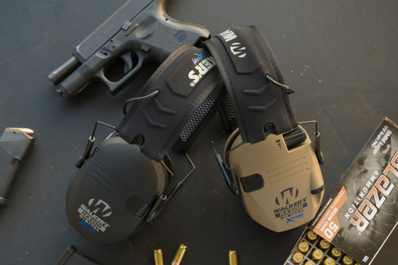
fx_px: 538
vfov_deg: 27.7
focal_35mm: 49
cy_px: 132
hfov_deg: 40.6
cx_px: 199
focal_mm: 48.7
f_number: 5
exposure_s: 1/400
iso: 500
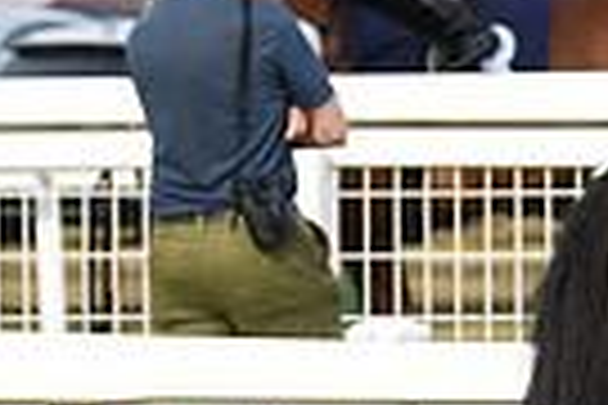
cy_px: 331
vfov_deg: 2.9
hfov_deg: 4.3
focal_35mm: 472
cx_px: 1279
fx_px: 7971
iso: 400
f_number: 5.6
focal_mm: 110
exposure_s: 1/1000
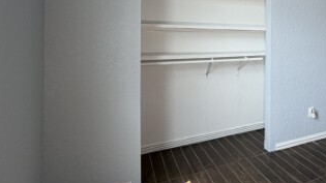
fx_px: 268
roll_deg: -0.4
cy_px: 32
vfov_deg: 36.3
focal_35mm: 31
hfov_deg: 54.2
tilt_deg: +0.5
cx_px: 296
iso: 80
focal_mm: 2.22
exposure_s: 1/121
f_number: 2.2
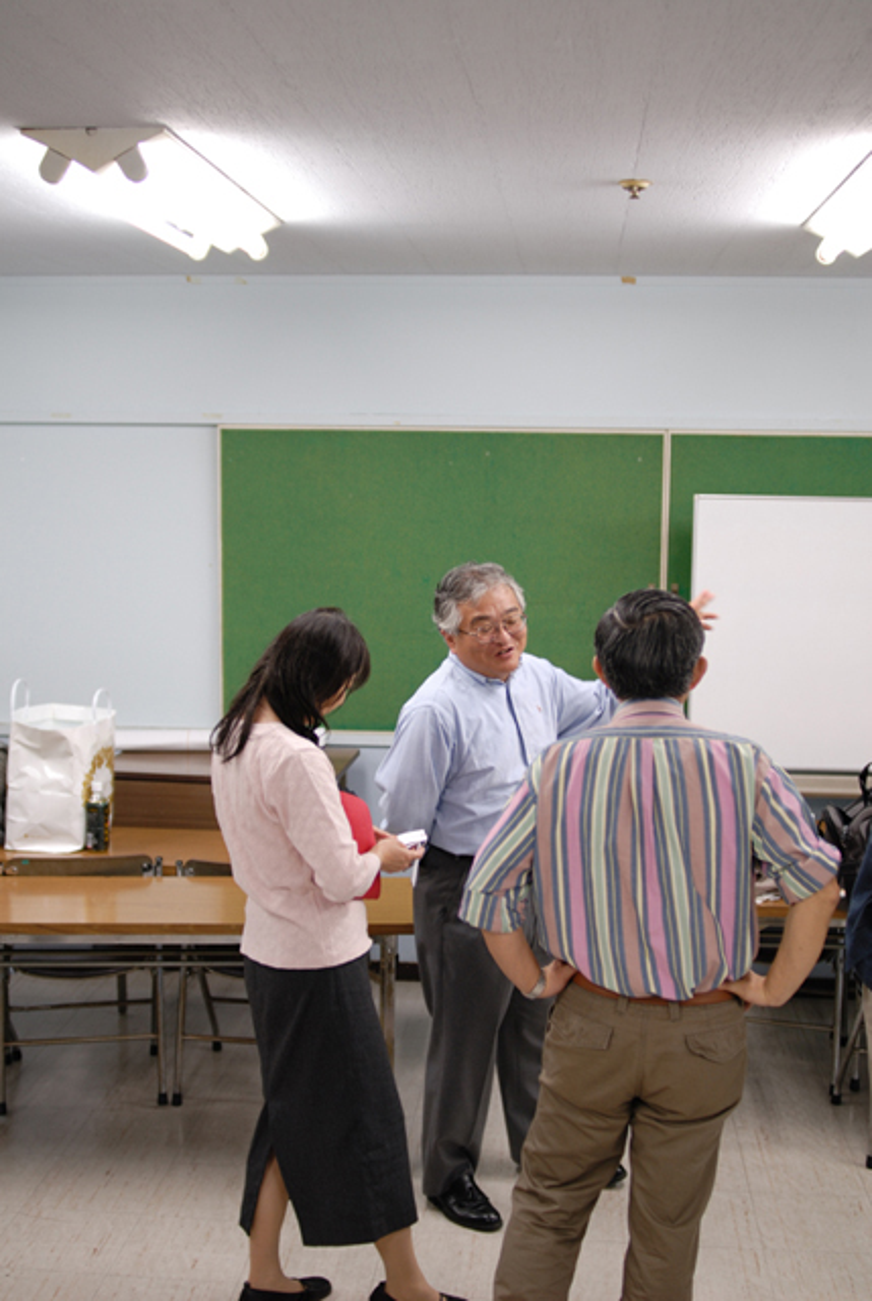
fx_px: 1520
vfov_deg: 46.3
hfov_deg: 32.0
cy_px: 650
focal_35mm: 42
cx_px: 436
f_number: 2
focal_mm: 28
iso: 180
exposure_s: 1/60
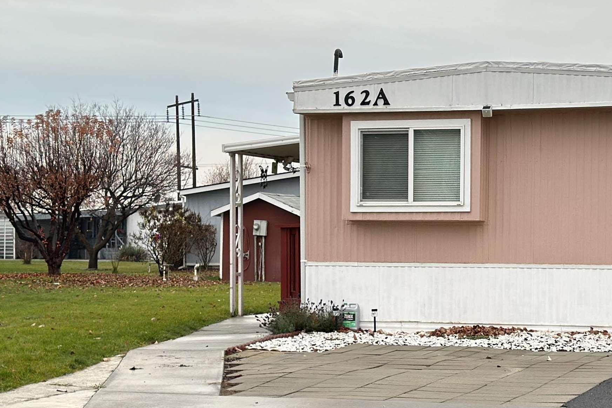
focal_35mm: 88
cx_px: 460
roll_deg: -0.3
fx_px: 1496
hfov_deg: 22.9
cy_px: 278
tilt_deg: -0.8
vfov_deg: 15.5
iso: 125
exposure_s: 1/67
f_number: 1.78
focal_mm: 6.86
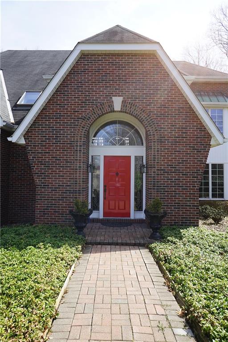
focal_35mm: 24
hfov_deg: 53.1
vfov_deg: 73.7
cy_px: 171
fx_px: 228
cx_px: 114
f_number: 9
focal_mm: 16
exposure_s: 1/80
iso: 100
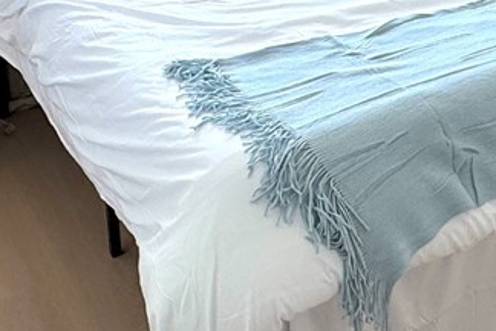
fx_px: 992
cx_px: 494
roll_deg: +0.1
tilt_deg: -14.5
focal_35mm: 72
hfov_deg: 26.6
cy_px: -133
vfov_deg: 17.4
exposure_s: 1/208
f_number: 2.2
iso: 40
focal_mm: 2.22
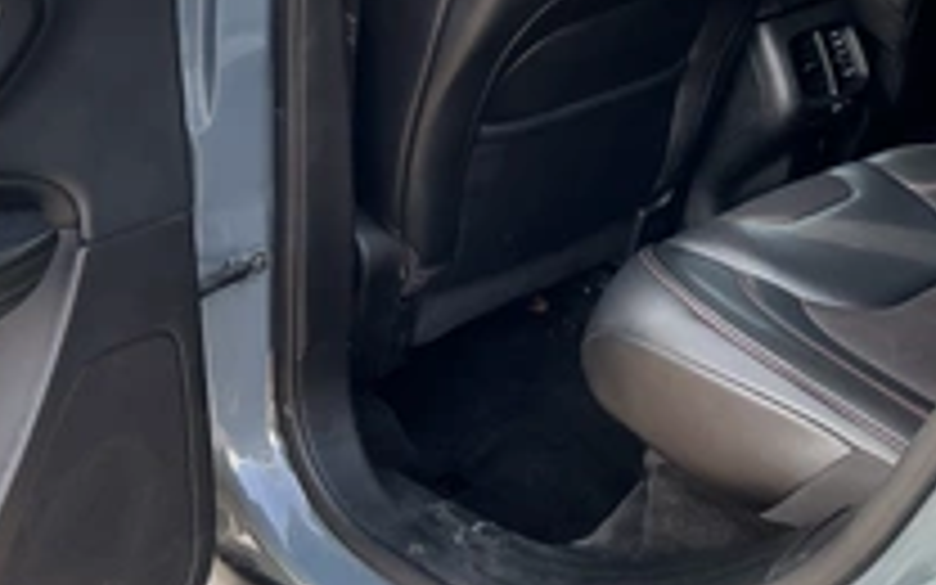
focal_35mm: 57
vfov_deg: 22.1
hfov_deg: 35.4
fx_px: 1454
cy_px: 27
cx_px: 616
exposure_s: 1/172
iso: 32
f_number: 1.8
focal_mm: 3
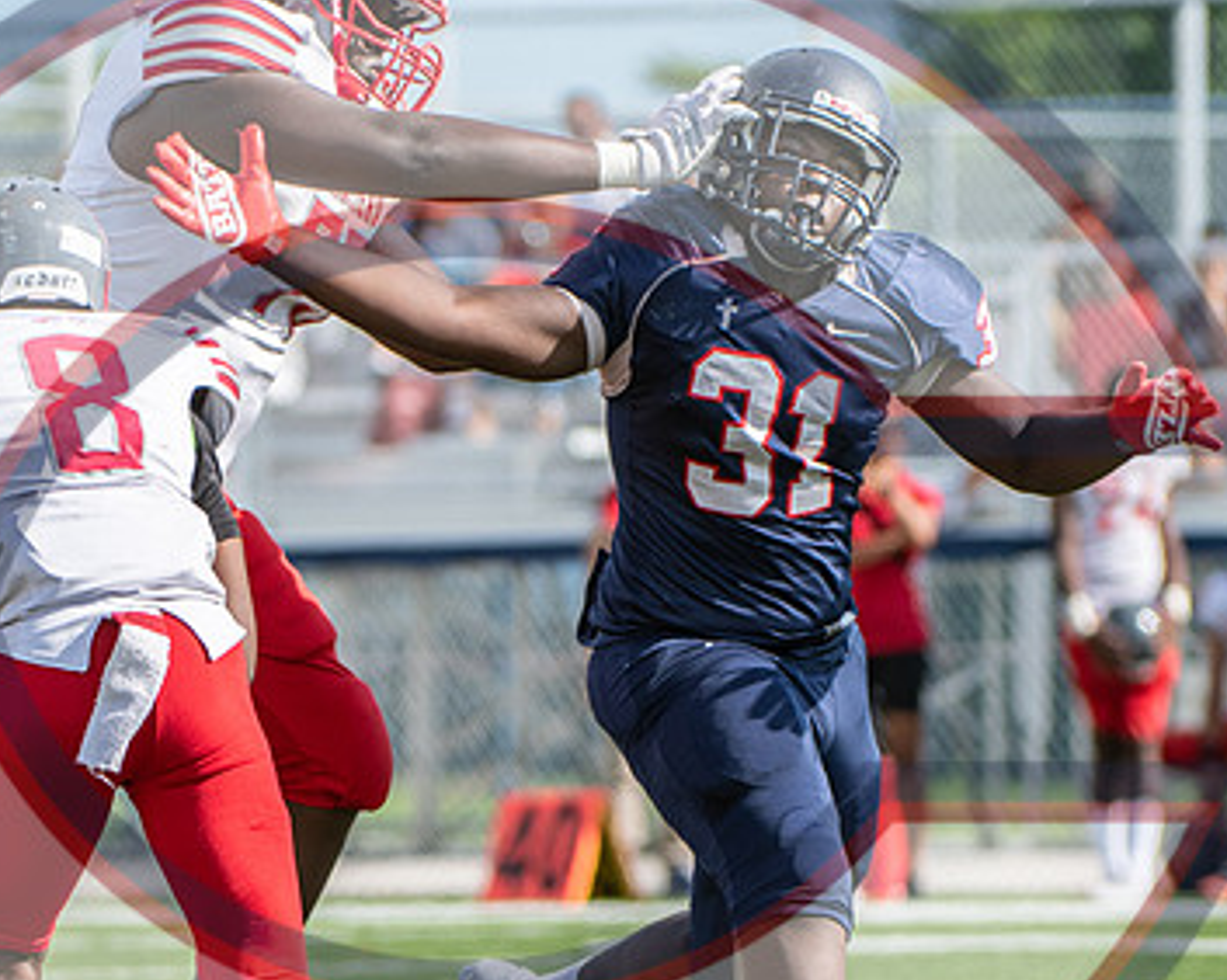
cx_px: 450
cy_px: 607
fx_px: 19563
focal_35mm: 539
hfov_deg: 3.6
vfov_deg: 2.9
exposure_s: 1/1000
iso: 64
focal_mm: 200
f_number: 4
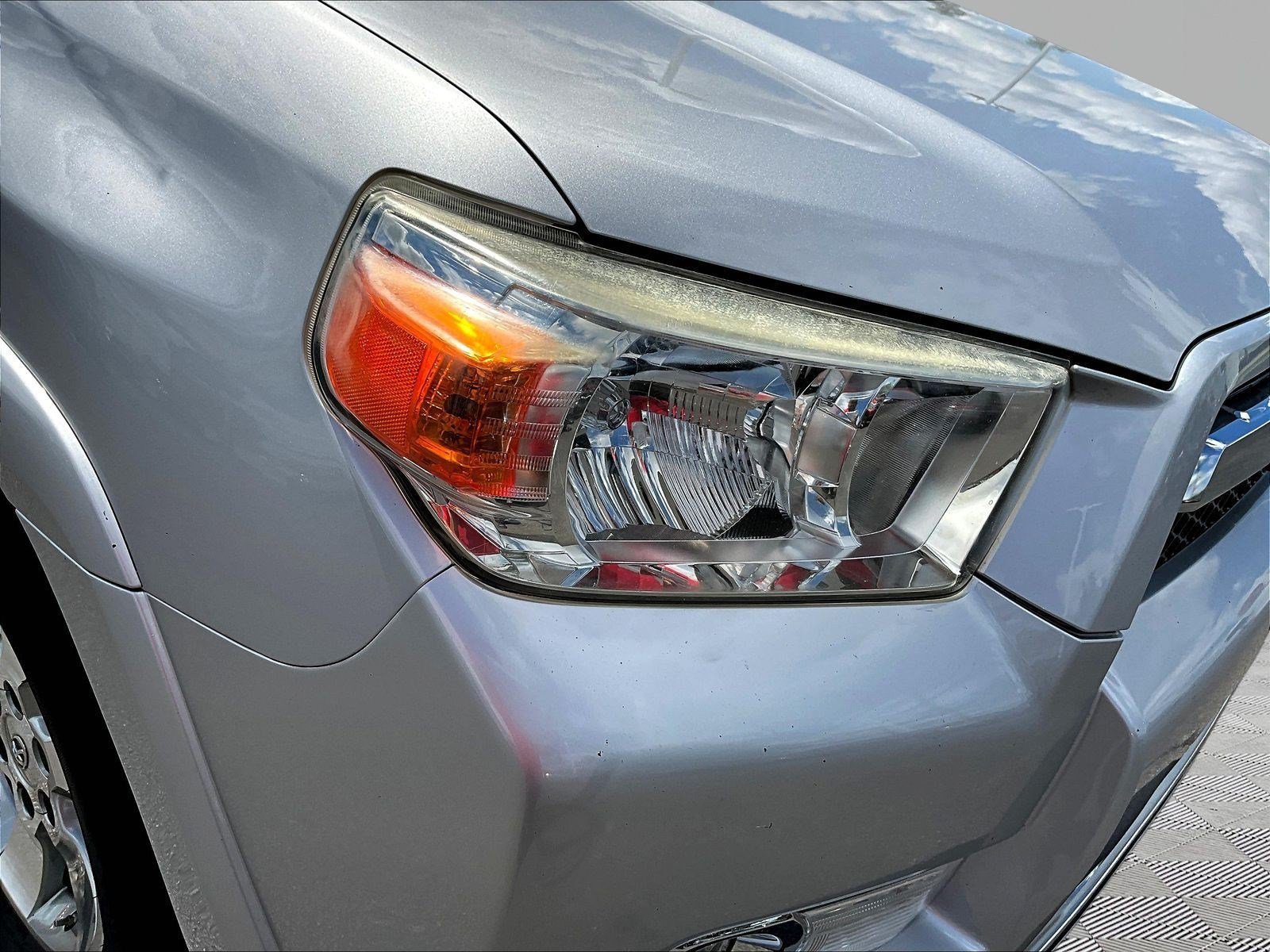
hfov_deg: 61.7
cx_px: 635
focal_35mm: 29
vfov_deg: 48.2
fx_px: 1064
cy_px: 476
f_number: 1.8
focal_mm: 3
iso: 25
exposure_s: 1/2801
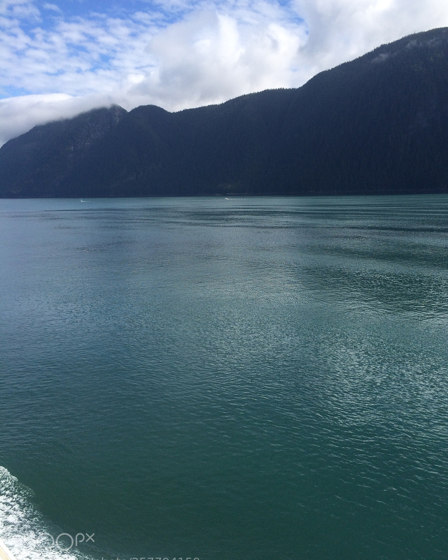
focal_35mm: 32
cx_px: 229
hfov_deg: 45.8
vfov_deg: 55.7
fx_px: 530
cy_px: 286
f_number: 2.2
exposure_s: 1/2160
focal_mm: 4.12
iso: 32
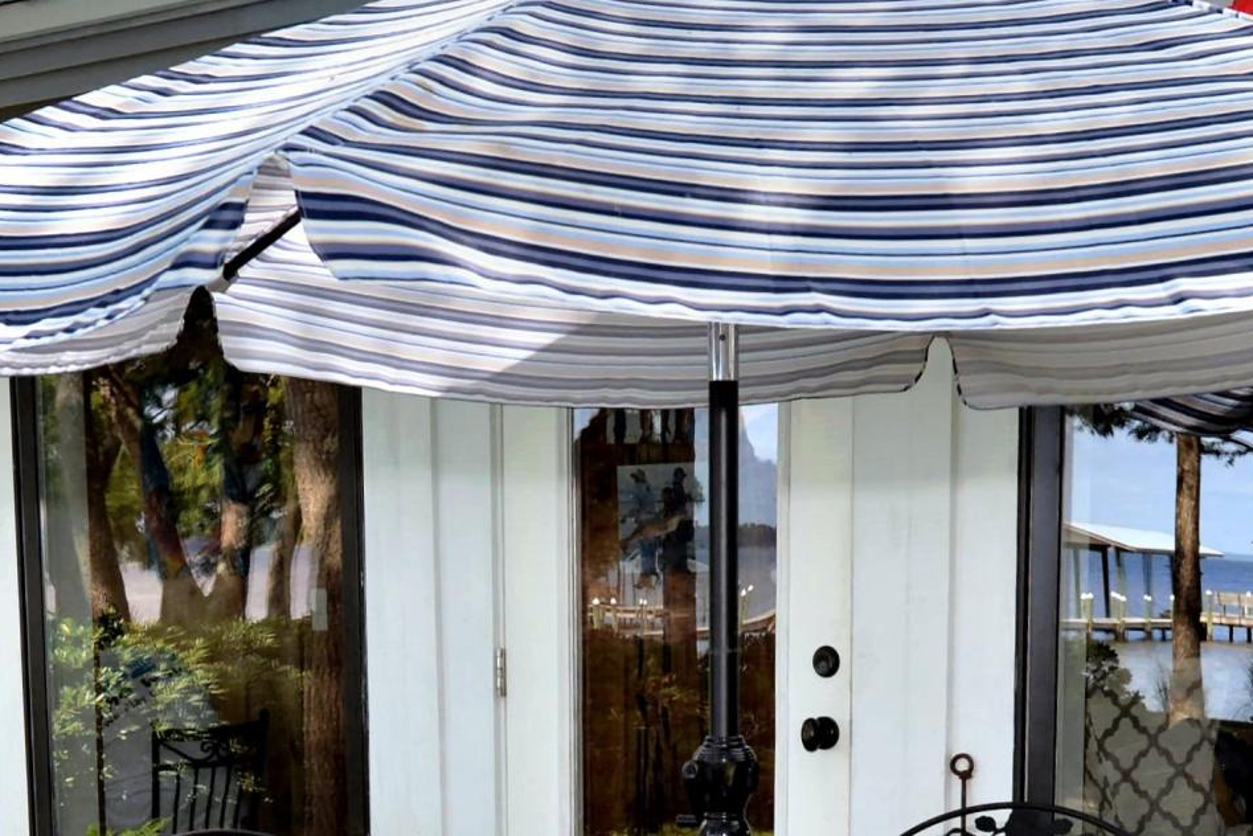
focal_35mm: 76
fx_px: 2646
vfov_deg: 16.9
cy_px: 1101
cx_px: 500
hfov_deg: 26.6
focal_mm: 24
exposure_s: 1/125
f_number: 5.6
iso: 180
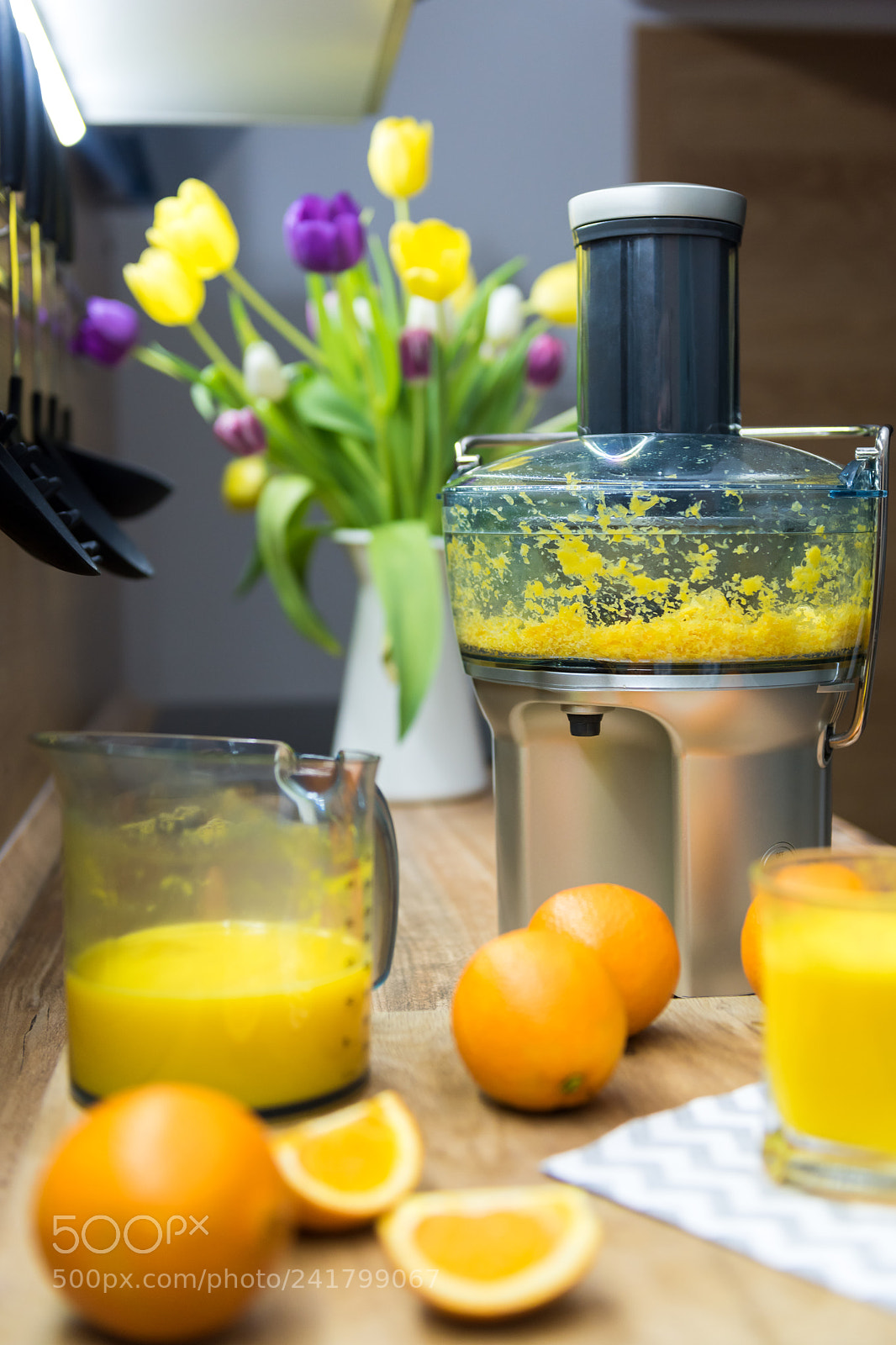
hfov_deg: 29.9
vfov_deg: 43.6
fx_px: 1681
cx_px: 448
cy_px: 672
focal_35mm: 45
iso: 500
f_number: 2.8
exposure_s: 1/80
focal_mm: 45
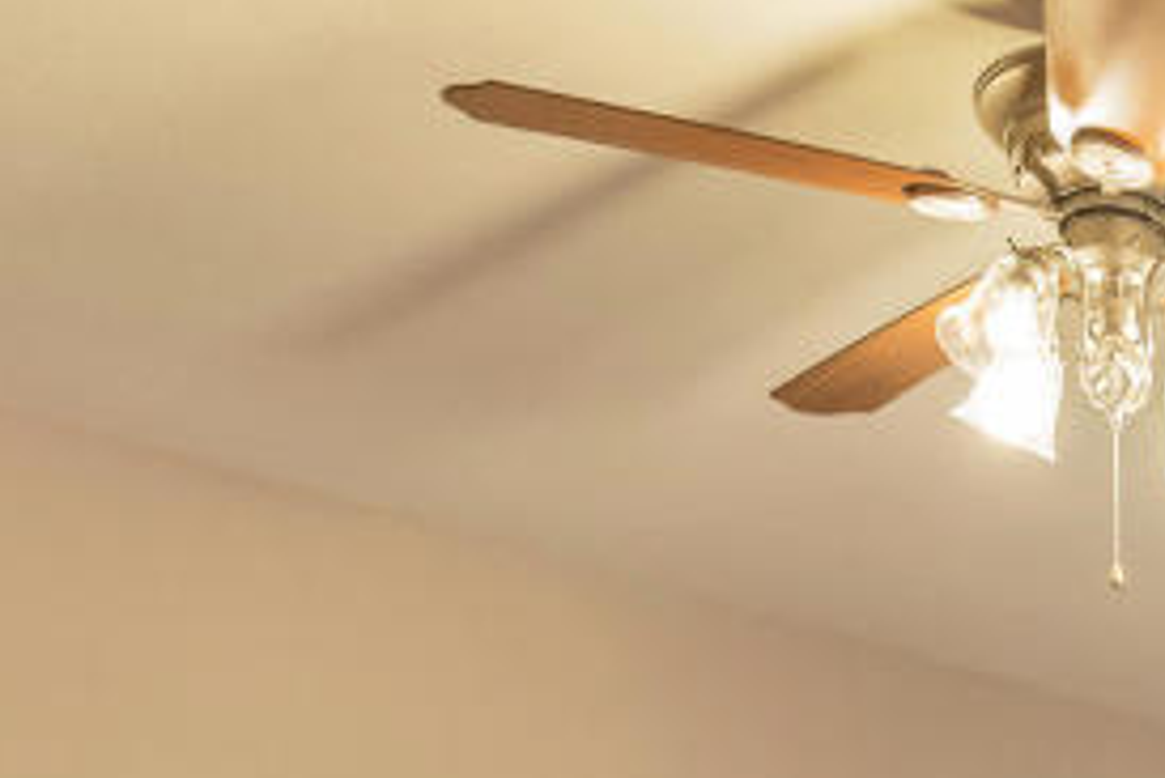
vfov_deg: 18.1
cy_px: 1316
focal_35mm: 63
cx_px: 1748
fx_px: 2040
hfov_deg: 24.6
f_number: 4.5
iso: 2500
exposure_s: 1/60
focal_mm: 15
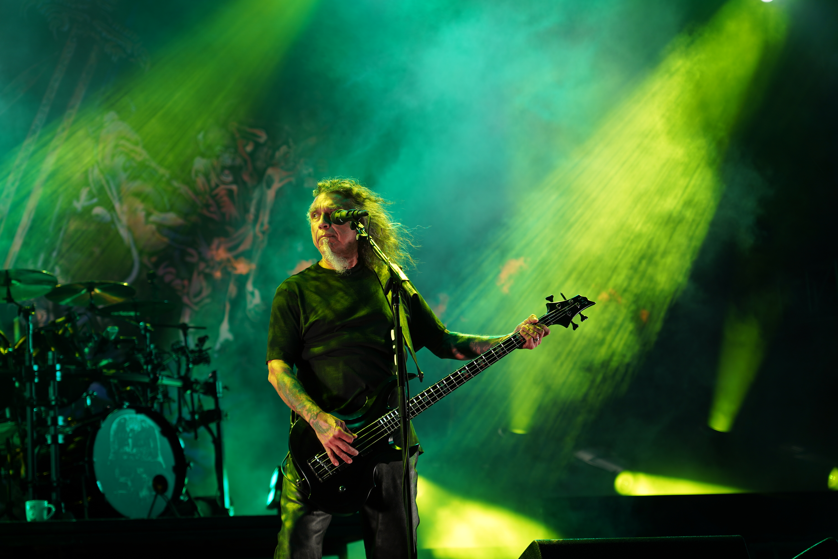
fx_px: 1909
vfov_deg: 16.7
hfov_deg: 24.8
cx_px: 419
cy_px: 280
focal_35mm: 82
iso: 160
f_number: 4
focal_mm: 82
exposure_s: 1/100
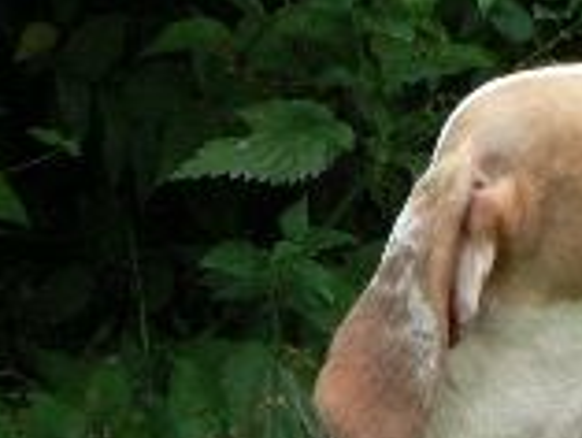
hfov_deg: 5.4
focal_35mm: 362
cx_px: 1005
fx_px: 6091
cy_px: 765
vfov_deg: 4.1
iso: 200
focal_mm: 14.9
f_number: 3.2
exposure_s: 1/100
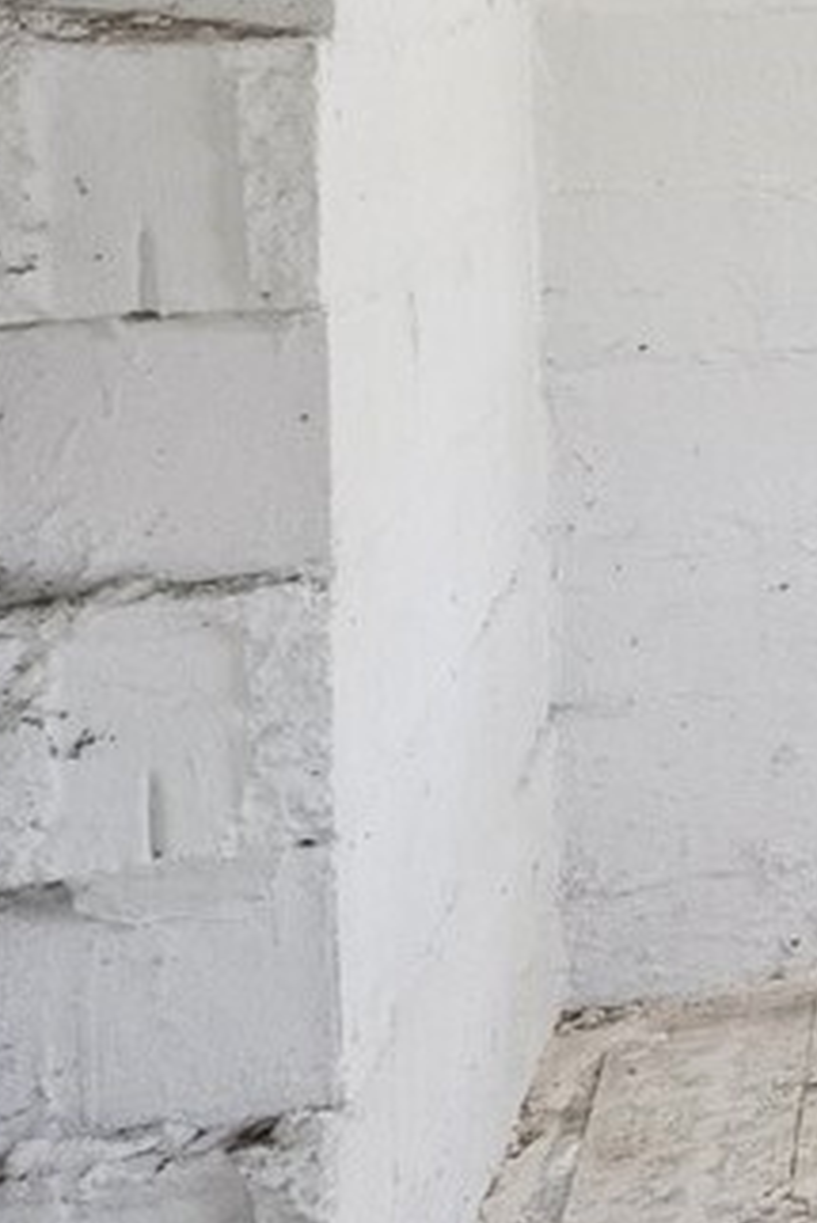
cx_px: 2616
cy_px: -112
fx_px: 2686
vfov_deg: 24.0
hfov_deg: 10.4
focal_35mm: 79
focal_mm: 10
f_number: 9
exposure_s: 1/3.33
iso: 250
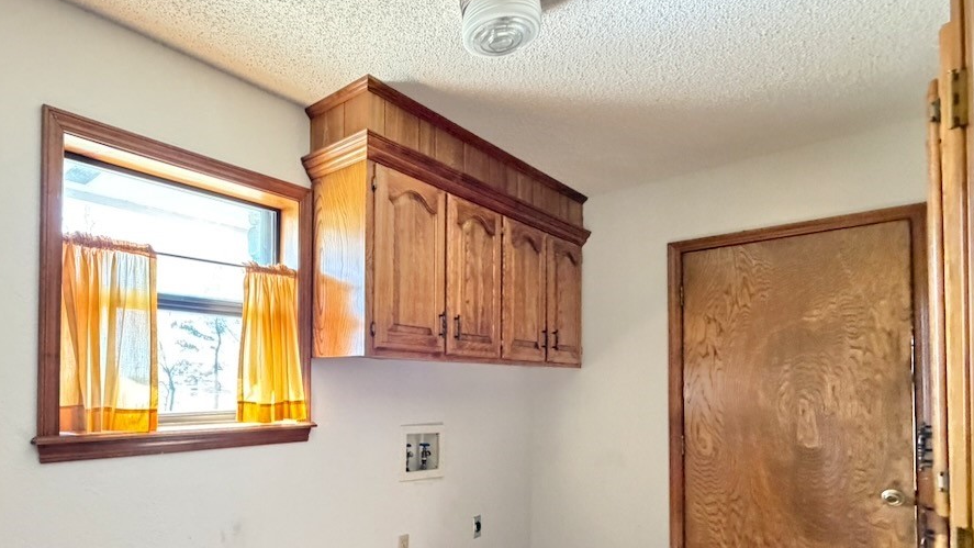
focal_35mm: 22
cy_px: 372
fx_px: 568
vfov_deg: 50.4
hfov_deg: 79.0
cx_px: 339
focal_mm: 2.22
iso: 800
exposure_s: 1/60
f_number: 2.2
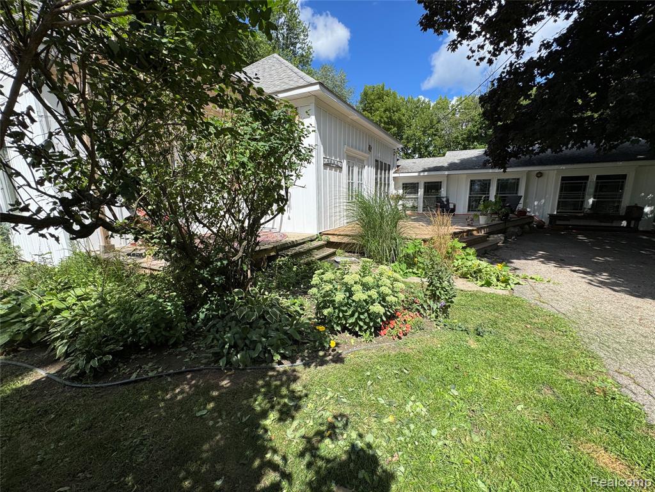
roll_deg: +1.4
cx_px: 328
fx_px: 265
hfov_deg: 102.1
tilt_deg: -10.9
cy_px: 246
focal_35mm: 14
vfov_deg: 85.7
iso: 40
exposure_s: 1/1299
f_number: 2.2
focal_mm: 2.22
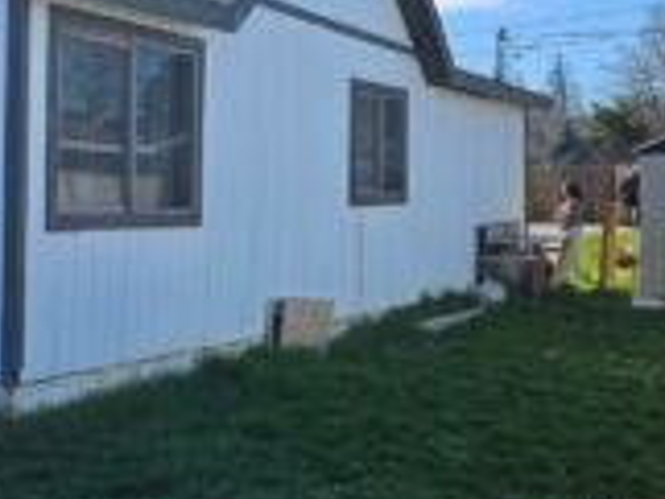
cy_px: 190
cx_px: 70
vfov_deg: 25.6
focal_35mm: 57
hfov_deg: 32.2
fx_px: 1096
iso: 25
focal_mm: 5.4
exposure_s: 1/2122
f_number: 1.8
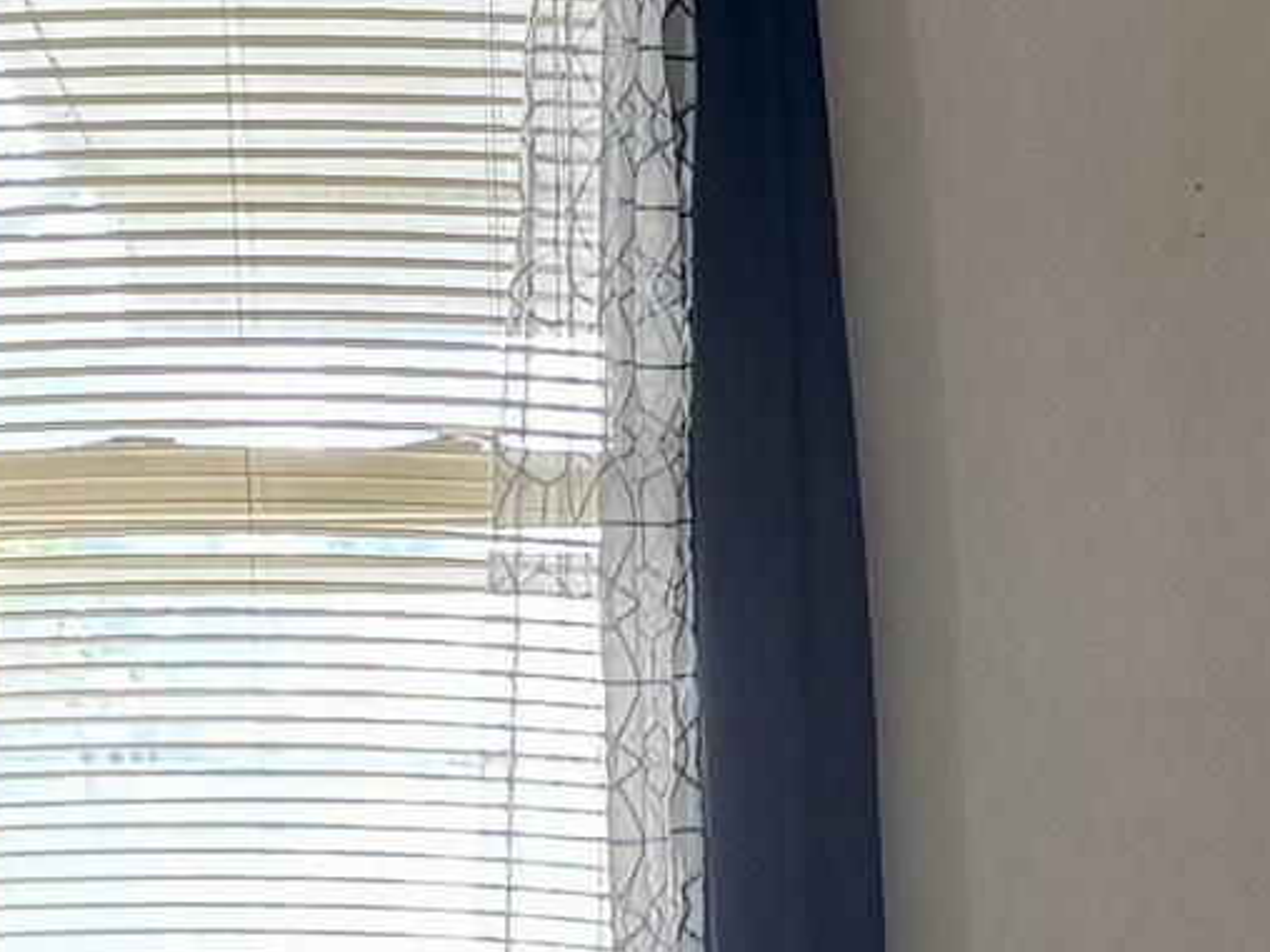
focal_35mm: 145
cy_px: 677
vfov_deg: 10.2
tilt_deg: -5.4
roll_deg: +0.3
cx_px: 1805
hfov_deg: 13.0
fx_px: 5320
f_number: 1.78
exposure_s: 1/81
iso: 200
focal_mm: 6.76
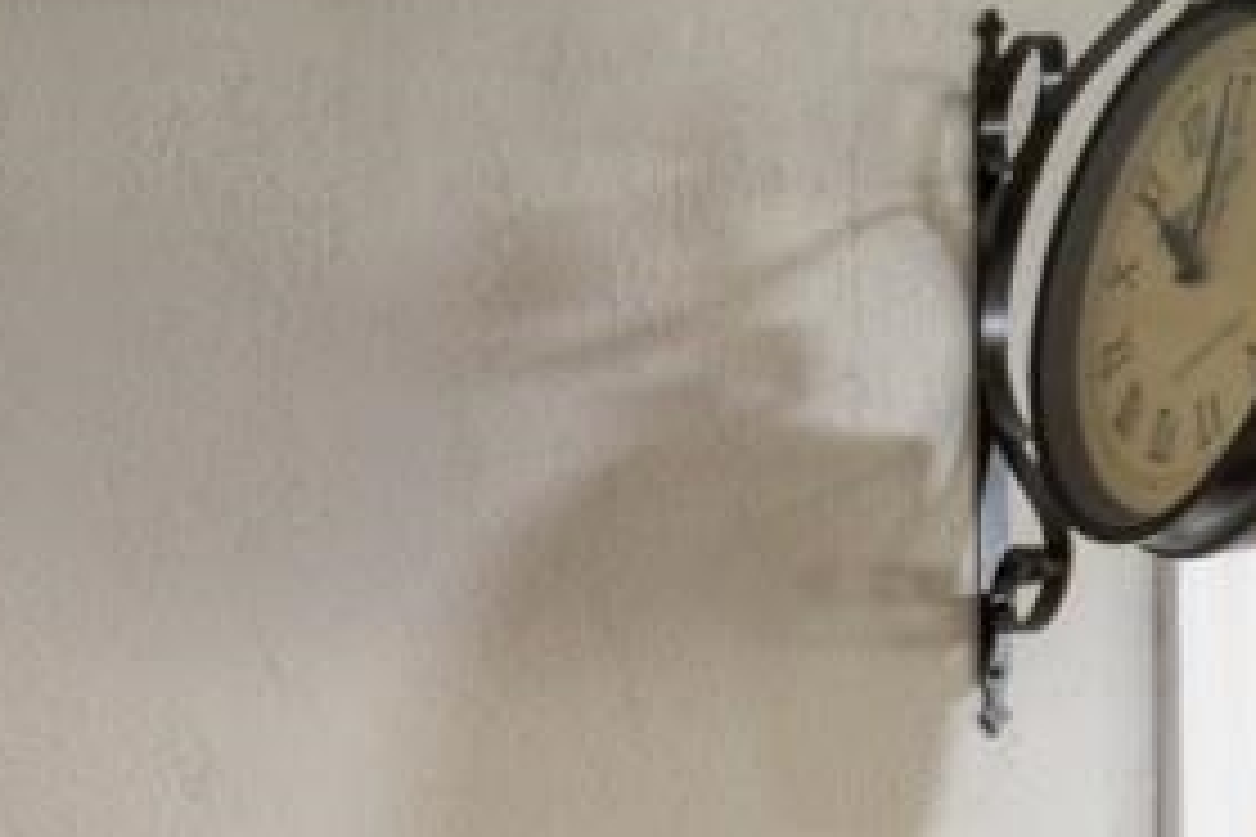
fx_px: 3035
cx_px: -815
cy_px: 2048
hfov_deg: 19.3
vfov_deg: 12.3
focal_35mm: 87
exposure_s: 1/8
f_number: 4.5
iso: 100
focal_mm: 10
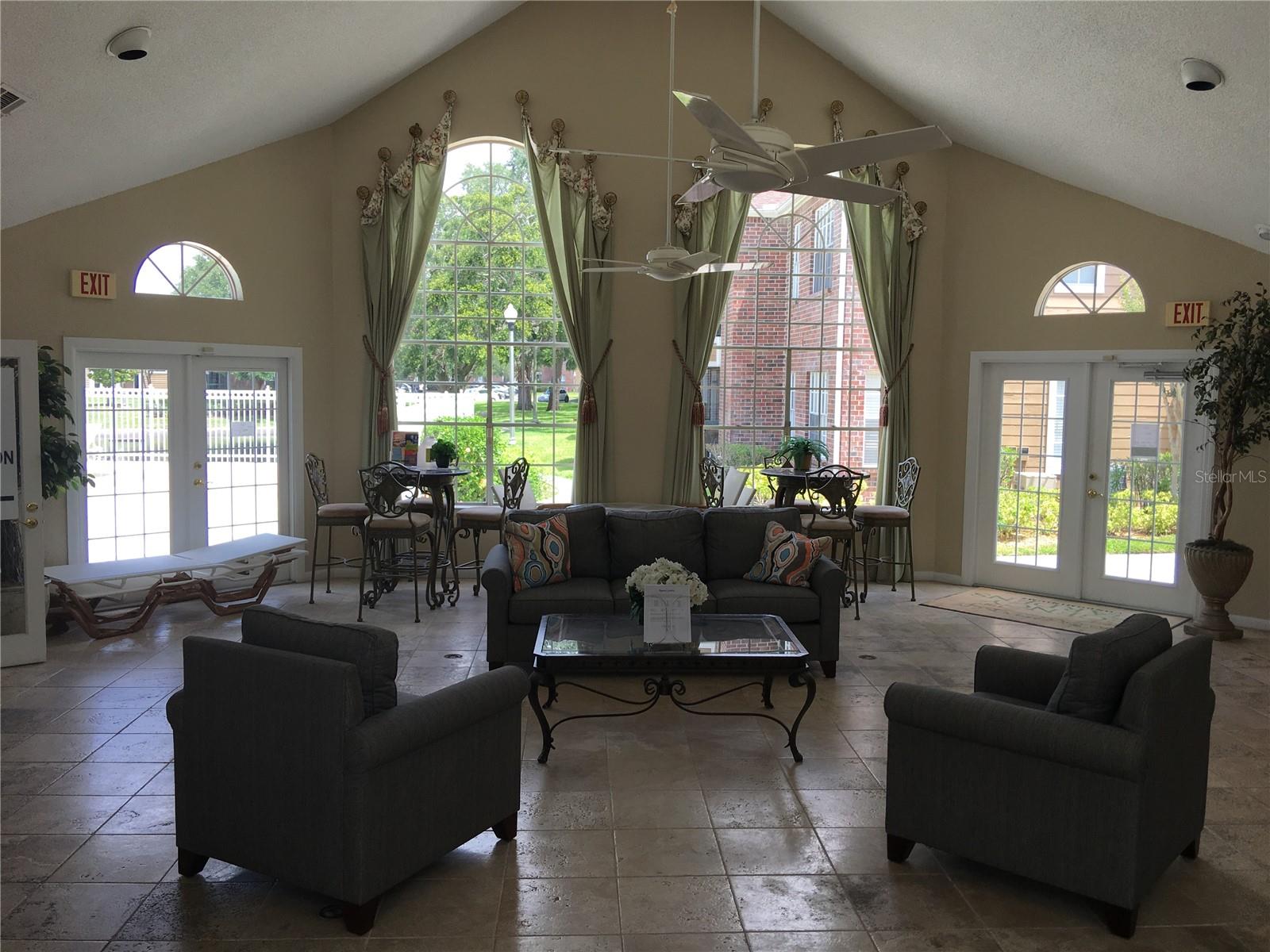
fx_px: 1064
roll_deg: -0.8
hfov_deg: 61.7
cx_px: 635
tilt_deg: -3.9
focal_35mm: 29
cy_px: 476
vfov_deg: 48.2
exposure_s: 1/262
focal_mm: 4.15
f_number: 2.2
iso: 25
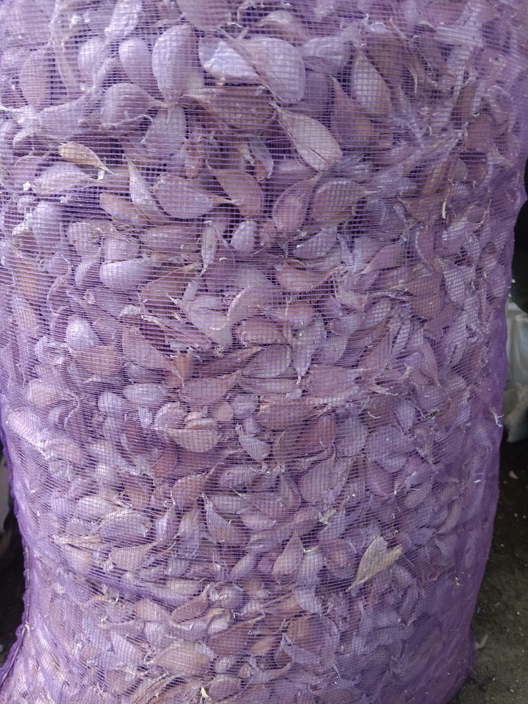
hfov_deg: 53.1
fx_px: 529
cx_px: 264
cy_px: 352
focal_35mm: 26
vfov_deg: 67.3
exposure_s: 1/100
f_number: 1.8
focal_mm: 3.96
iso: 493
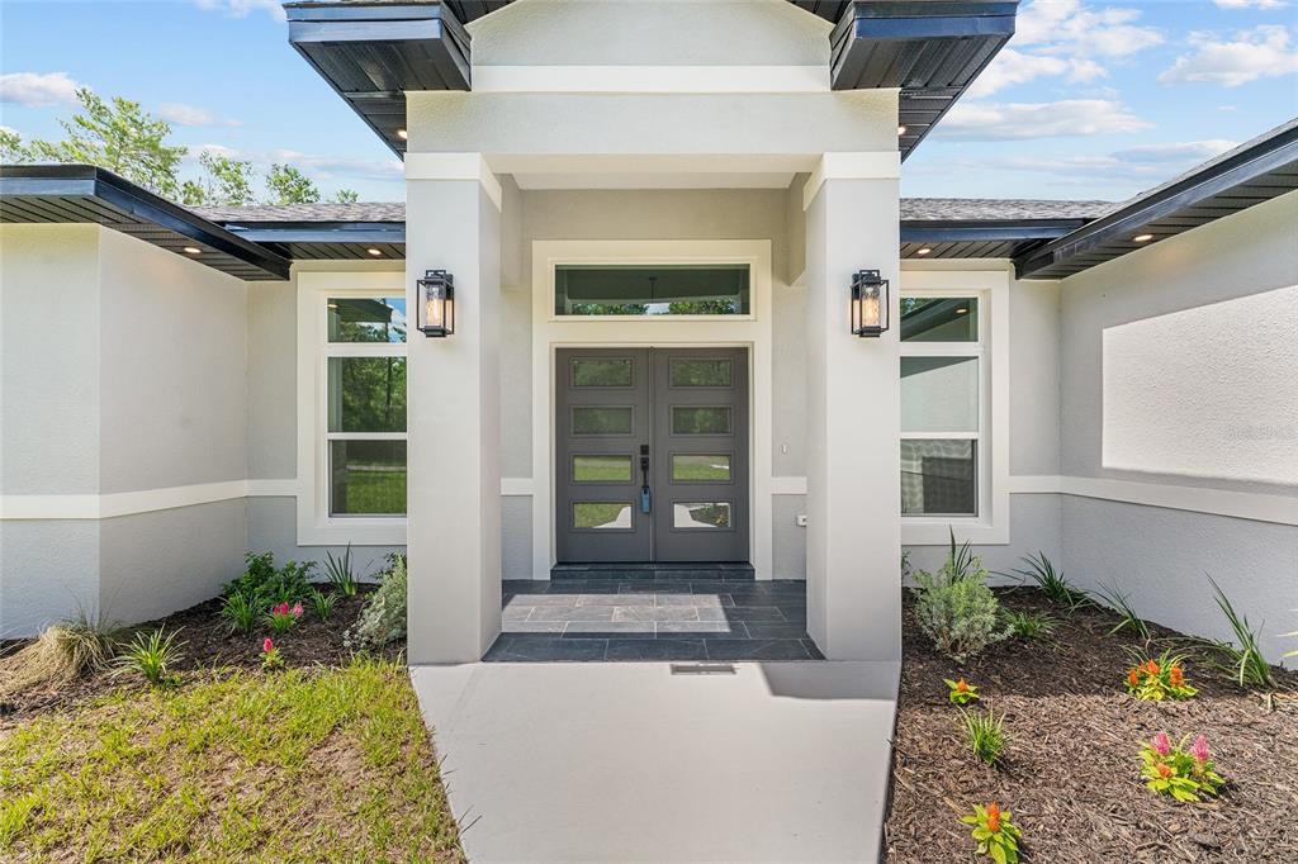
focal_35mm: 14
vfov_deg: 81.2
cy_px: 432
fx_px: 505
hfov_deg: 104.3
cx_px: 649
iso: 400
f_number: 8
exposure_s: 1/800
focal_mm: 14
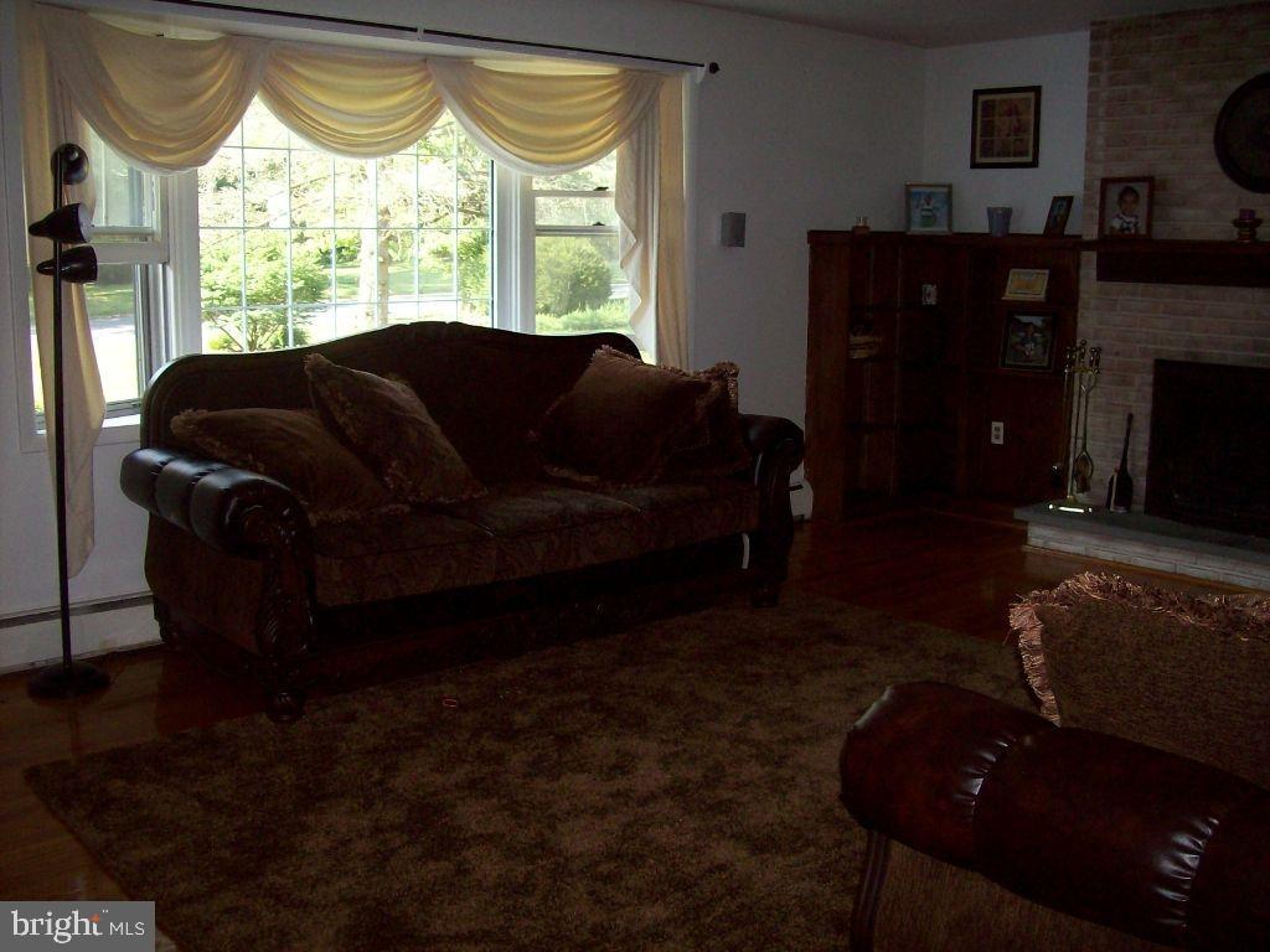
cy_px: 476
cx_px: 635
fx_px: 1321
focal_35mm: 36
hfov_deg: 51.4
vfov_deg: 39.7
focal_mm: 6
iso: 80
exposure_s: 1/64
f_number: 2.7
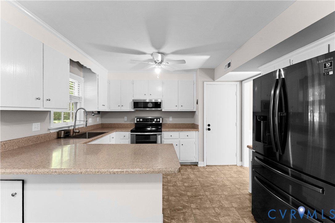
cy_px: 112
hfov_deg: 100.4
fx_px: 140
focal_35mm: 15
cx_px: 168
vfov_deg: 77.3
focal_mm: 15
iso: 1600
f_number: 9
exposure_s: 1/10
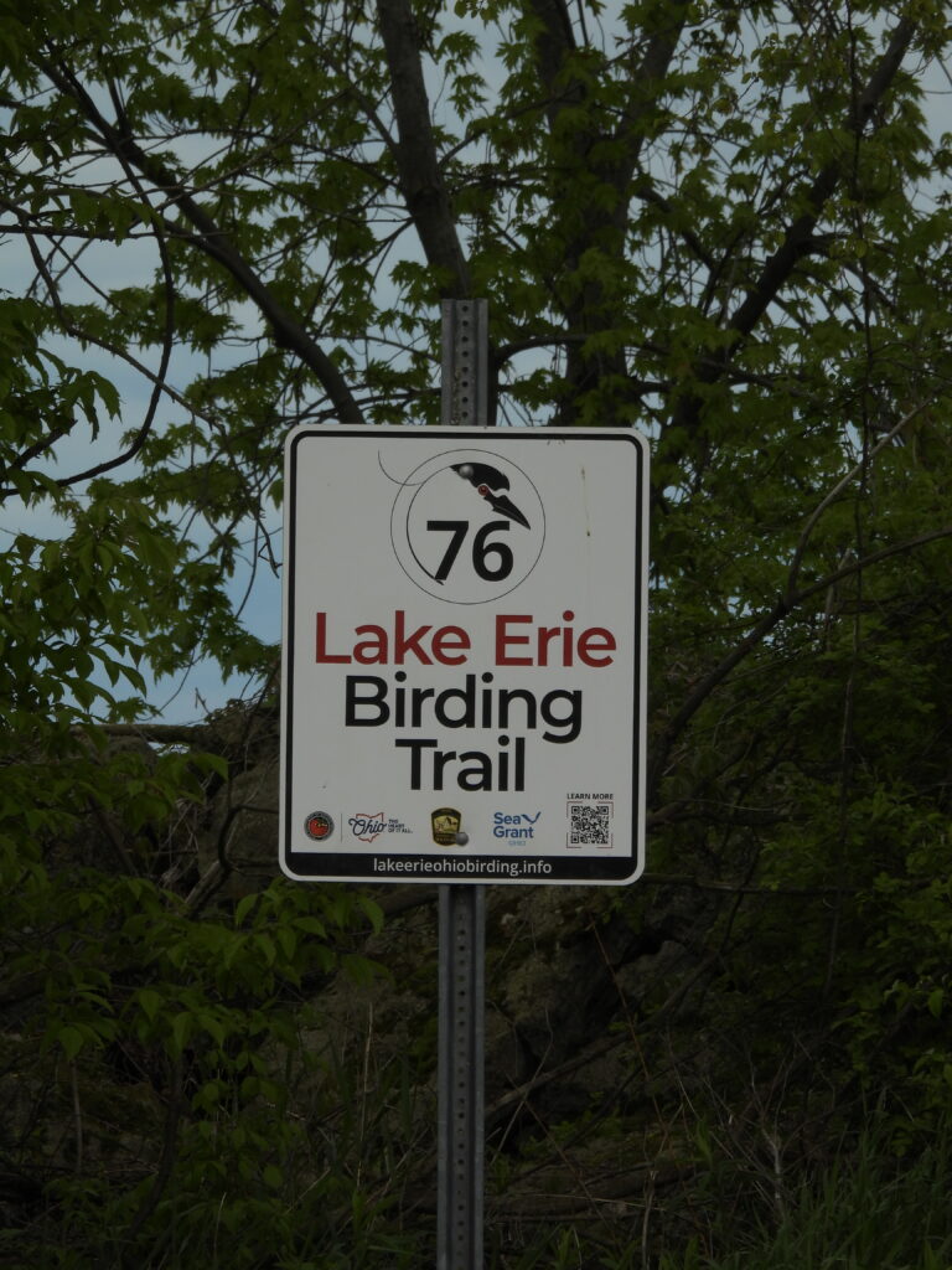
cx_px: 476
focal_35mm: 320
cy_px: 635
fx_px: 11734
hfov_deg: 4.6
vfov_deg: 6.2
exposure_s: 1/1600
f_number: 5
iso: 100
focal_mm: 57.1
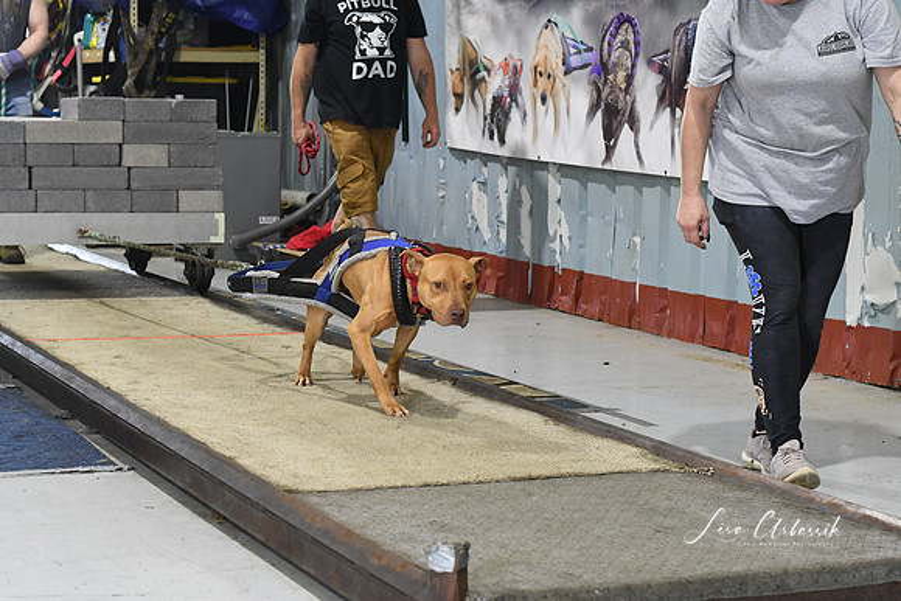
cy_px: 300
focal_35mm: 75
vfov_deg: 18.2
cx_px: 450
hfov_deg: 27.0
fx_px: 1877
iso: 4000
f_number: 5
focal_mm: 50
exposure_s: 1/320
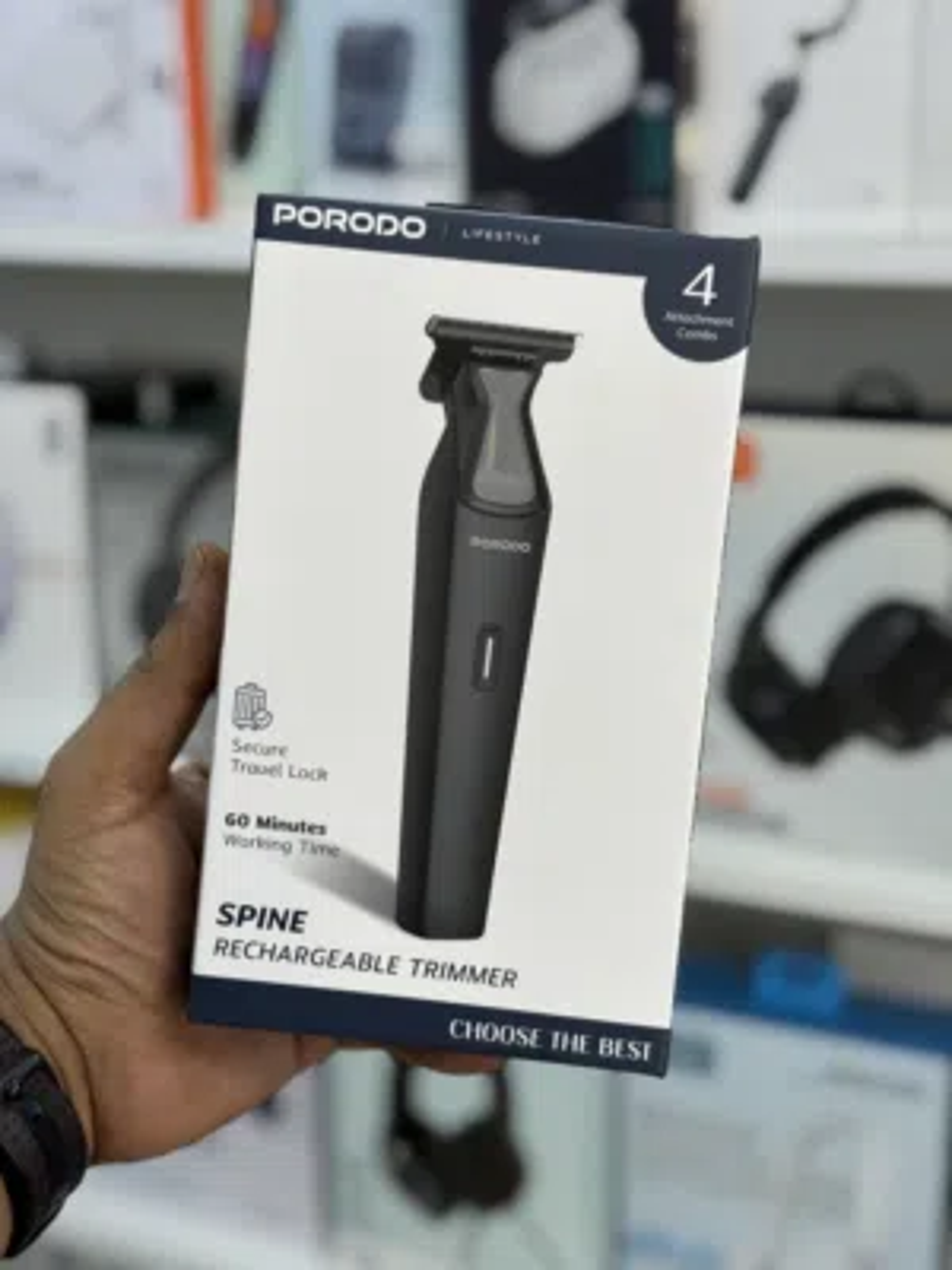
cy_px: 635
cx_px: 476
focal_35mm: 48
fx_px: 1760
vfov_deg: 39.7
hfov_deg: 30.3
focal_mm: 6.76
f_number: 1.78
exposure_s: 1/121
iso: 50
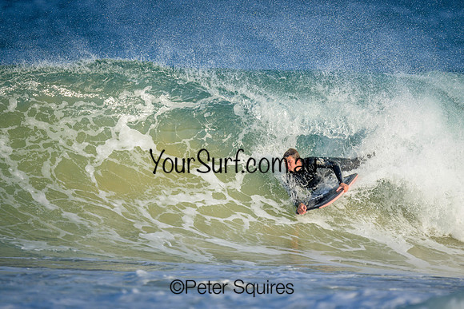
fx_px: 10313
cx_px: 232
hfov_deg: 2.6
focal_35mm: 800
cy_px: 154
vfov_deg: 1.7
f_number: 6.3
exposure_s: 1/2000
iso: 360
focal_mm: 800
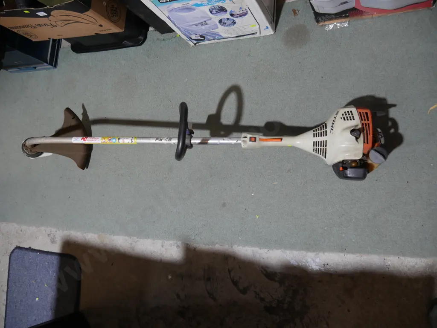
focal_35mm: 28
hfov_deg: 63.4
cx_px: 218
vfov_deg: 49.8
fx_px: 354
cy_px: 164
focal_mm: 14
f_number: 3.5
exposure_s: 1/60
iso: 320
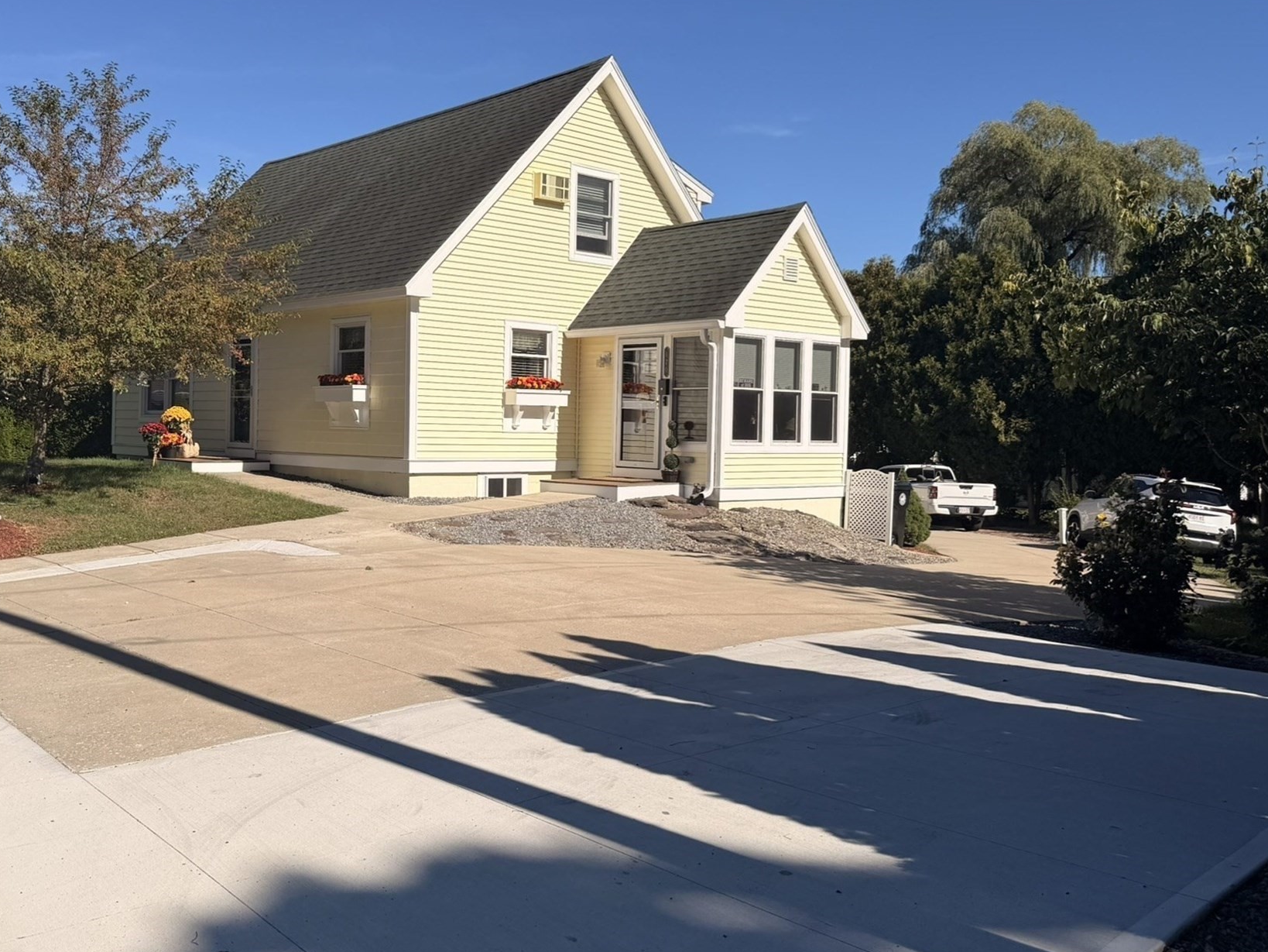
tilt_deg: -1.2
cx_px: 571
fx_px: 1099
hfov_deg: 59.8
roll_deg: -1.3
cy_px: 373
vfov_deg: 46.5
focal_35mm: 30
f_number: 1.78
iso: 80
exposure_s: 1/7353
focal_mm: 6.76
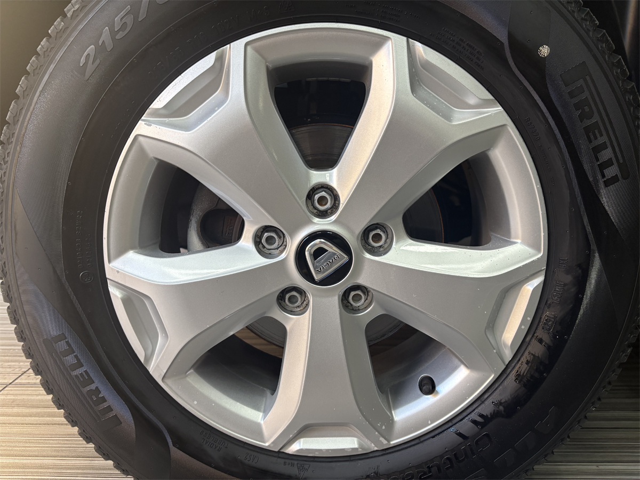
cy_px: 240
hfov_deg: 67.3
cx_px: 320
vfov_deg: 53.1
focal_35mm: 26
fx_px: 481
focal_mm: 5.96
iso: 80
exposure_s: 1/121
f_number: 1.6
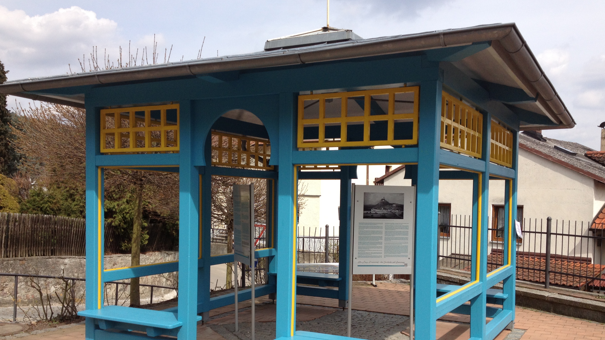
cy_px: 214
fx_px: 626
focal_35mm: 39
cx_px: 307
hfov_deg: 51.6
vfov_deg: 30.3
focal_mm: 4.28
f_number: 2.4
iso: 50
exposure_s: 1/1453
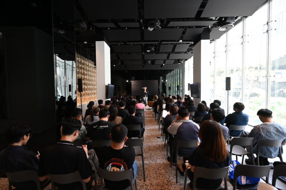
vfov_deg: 73.7
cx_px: 143
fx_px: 127
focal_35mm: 16
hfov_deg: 96.7
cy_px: 95
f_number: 4
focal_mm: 16
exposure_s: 1/100
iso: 800
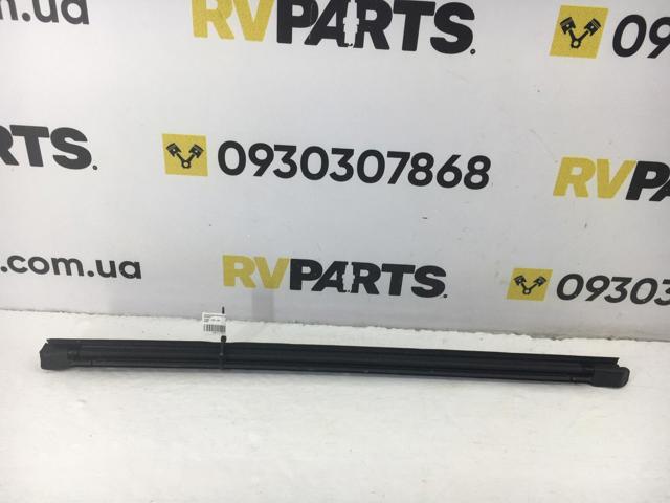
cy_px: 252
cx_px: 335
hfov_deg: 61.7
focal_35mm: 29
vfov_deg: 48.2
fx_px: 561
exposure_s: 1/100
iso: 40
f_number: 2.2
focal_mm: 4.15
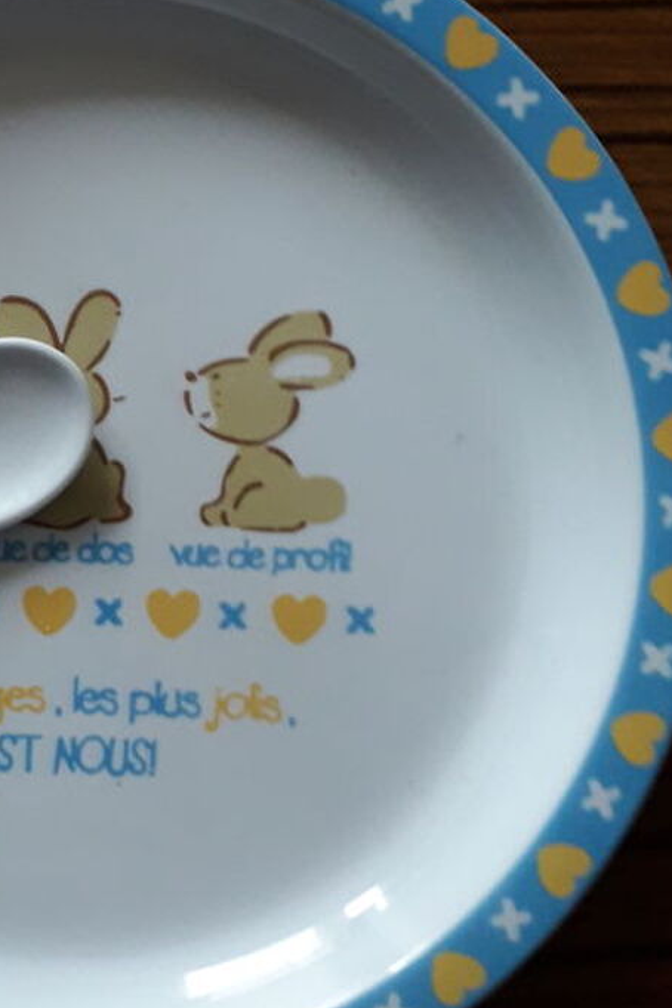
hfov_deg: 23.7
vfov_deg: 36.2
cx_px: 24
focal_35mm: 55
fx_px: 1540
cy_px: 551
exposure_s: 1/33
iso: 200
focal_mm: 3.6
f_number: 1.9
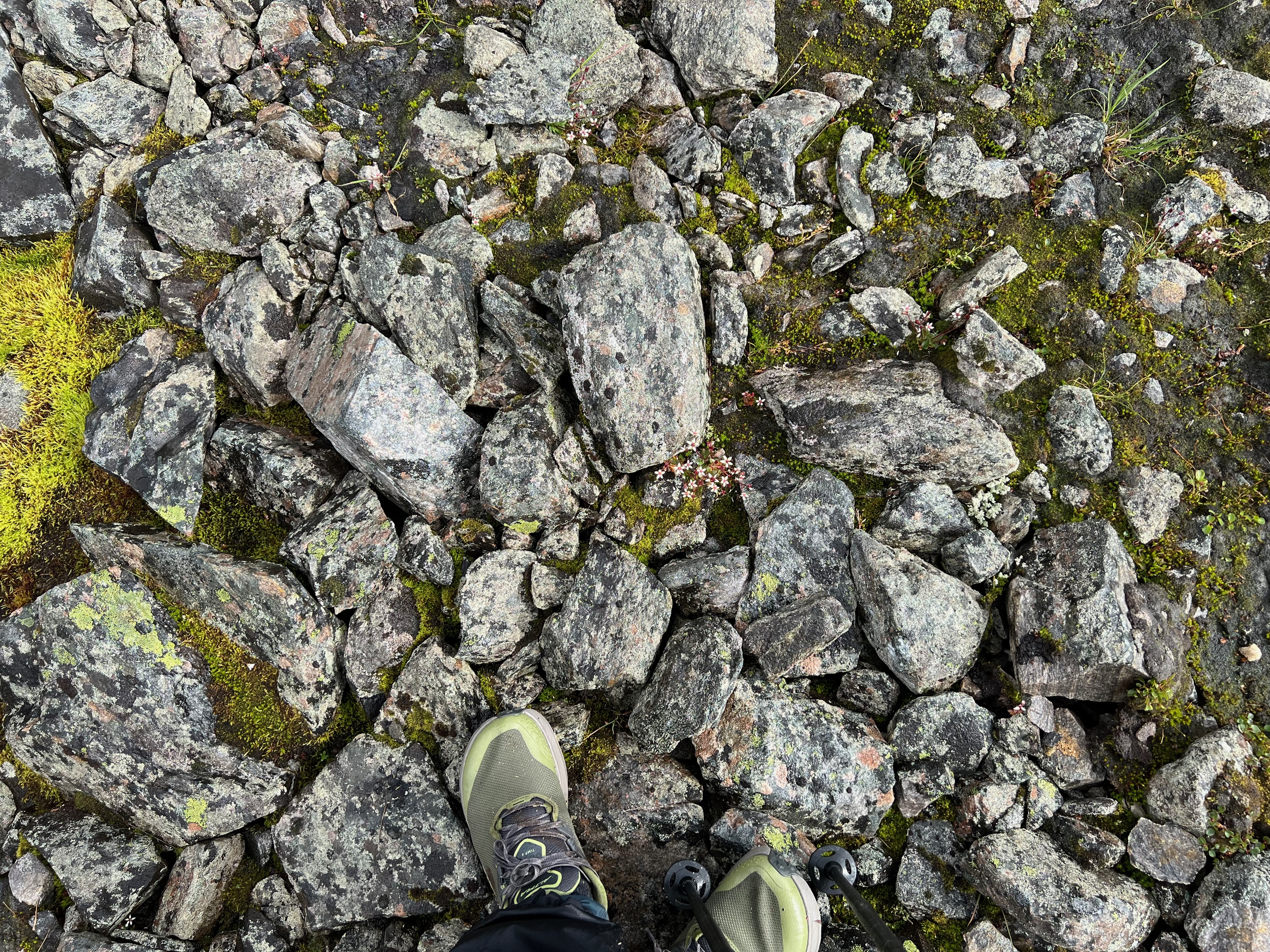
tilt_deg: -84.0
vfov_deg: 53.1
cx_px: 635
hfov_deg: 67.3
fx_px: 954
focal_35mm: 26
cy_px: 476
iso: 50
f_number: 1.5
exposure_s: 1/1468
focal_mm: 5.7
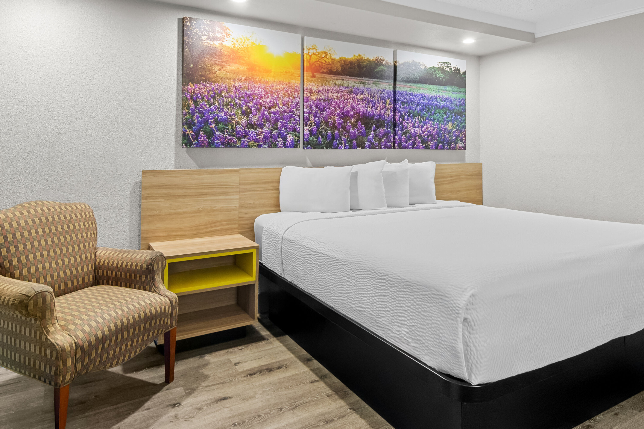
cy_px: 214
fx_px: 402
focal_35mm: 22
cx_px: 322
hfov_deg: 77.3
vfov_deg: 56.1
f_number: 8
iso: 400
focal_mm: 15
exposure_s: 1/1.43
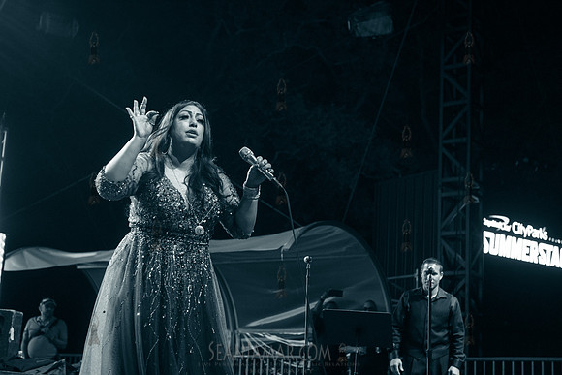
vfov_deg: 21.9
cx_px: 281
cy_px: 188
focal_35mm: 62
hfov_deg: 32.4
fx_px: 968
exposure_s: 1/640
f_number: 4
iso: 2500
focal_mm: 62
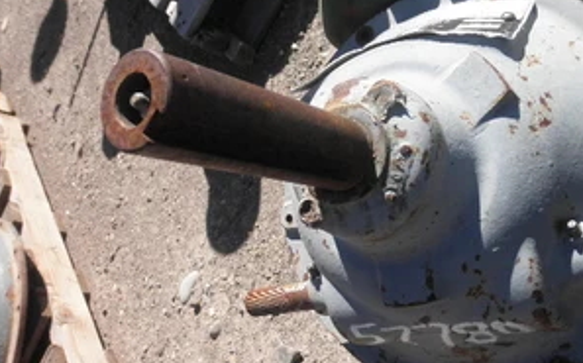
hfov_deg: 48.9
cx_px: 363
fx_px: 635
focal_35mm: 40
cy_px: 202
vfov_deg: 31.9
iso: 64
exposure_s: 1/80
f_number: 8.5
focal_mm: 5
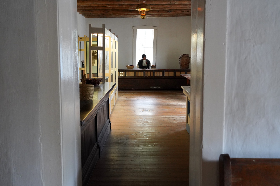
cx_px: 140
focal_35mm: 42
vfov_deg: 31.9
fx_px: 327
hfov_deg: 46.4
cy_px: 93
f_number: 5.6
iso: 3200
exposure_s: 1/100
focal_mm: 42
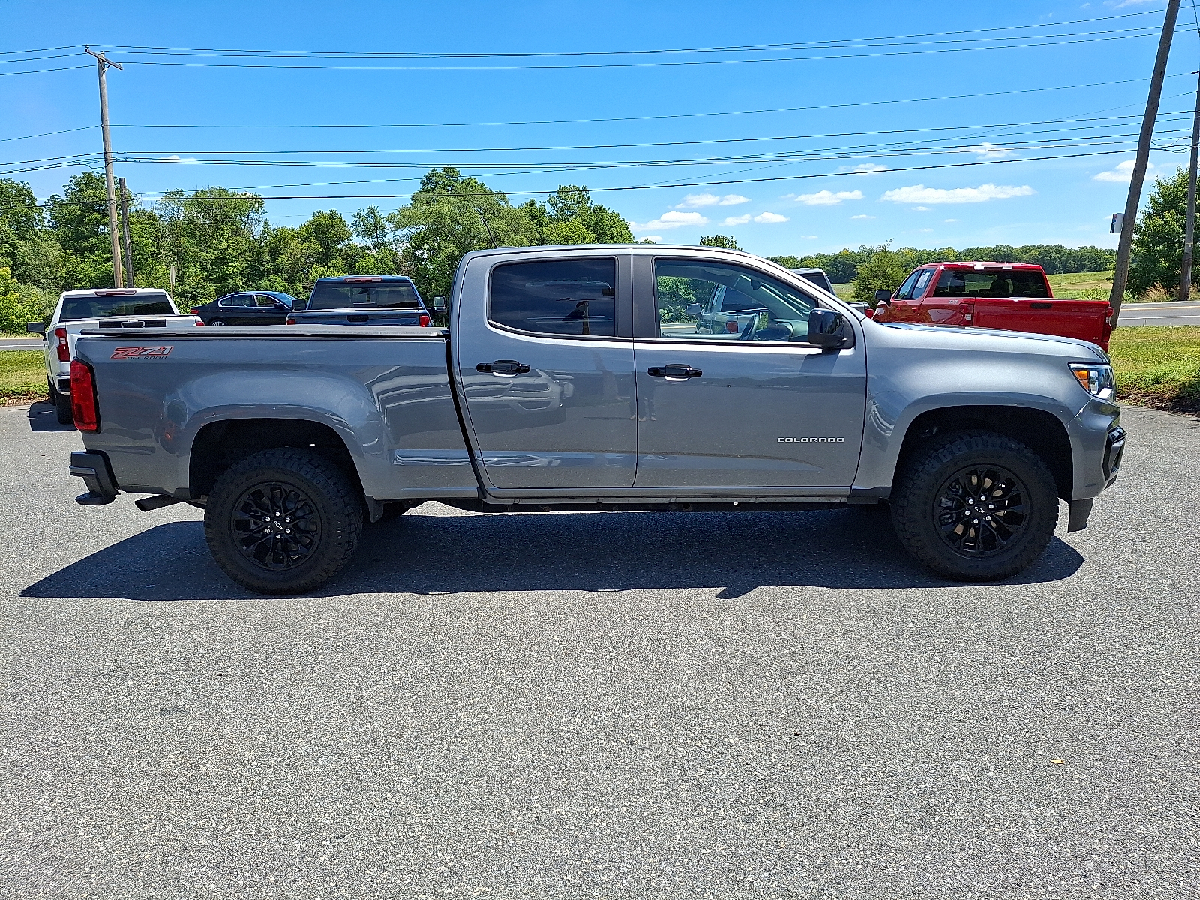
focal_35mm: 25
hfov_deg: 69.4
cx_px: 600
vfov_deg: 54.9
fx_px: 867
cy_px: 450
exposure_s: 1/1429
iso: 30
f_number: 1.8
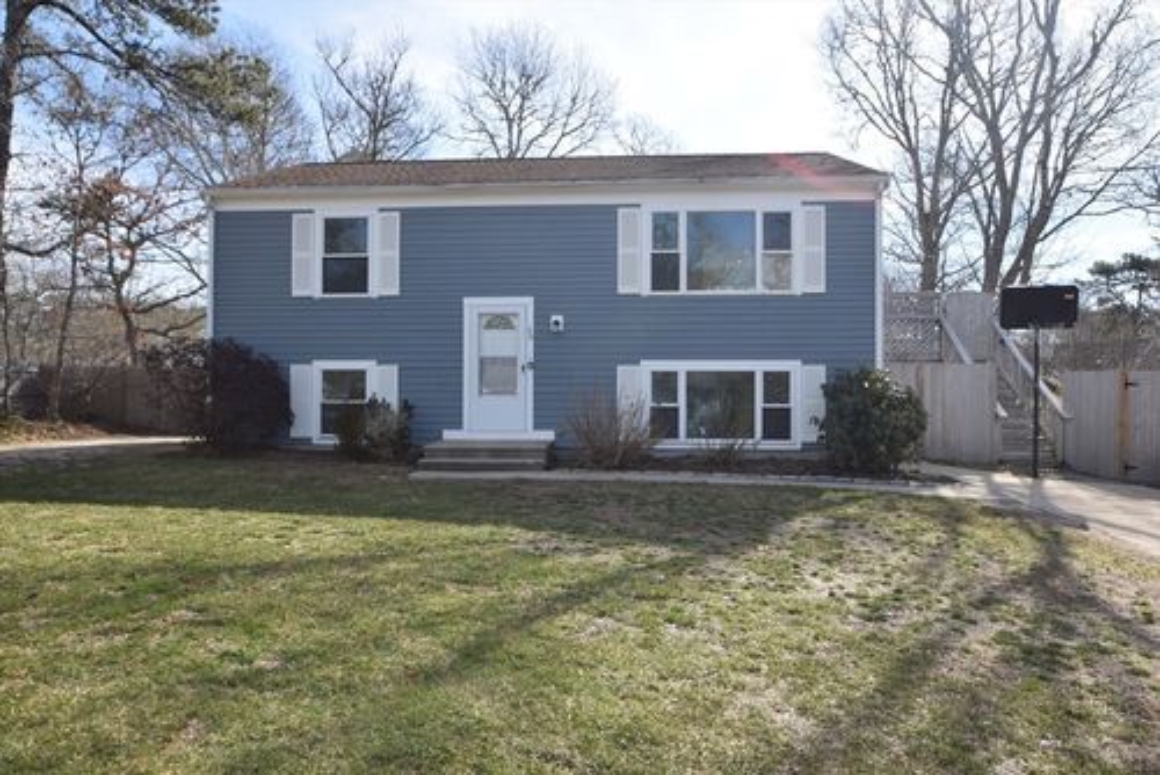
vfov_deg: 53.2
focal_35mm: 24
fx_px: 774
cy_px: 388
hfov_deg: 73.7
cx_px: 580
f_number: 10
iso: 100
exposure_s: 1/200
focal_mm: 16
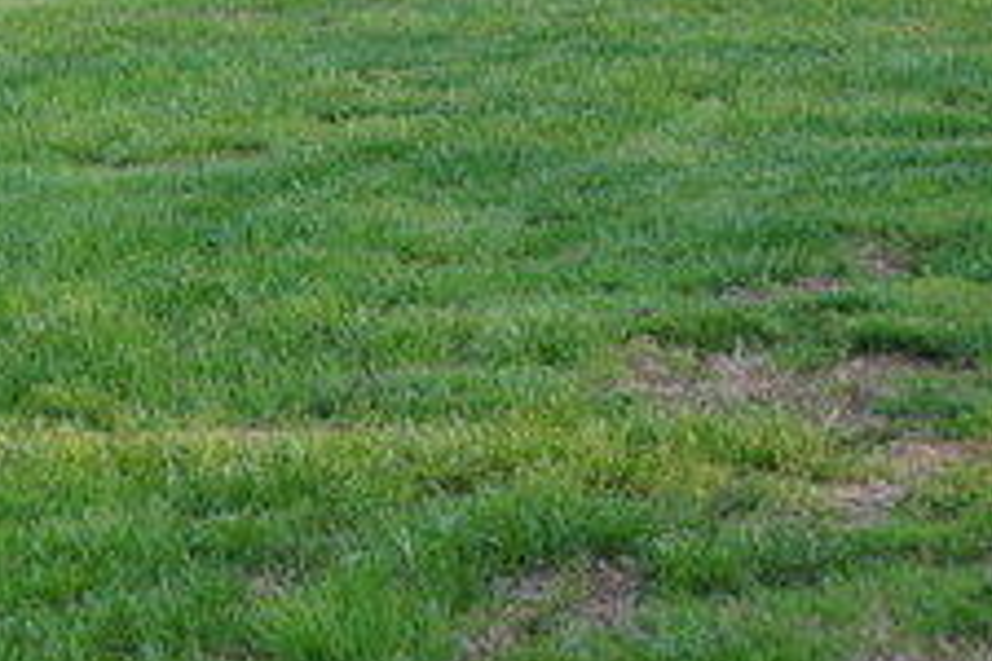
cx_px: -520
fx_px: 8067
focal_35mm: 293
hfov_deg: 6.9
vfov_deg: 4.6
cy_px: -491
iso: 200
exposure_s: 1/100
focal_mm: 55
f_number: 5.6
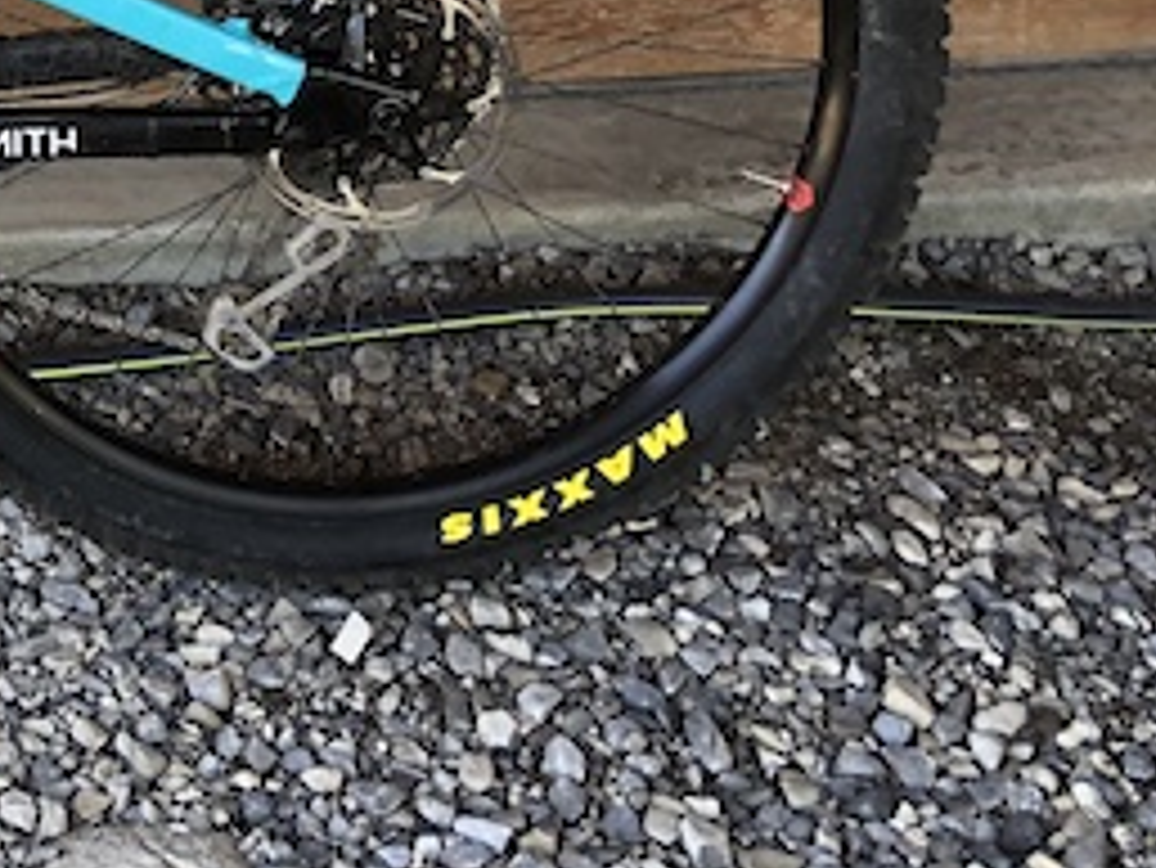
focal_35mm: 87
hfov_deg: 19.9
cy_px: -324
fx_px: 2907
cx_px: -499
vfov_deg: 15.9
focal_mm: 3.99
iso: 50
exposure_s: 1/120
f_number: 1.8
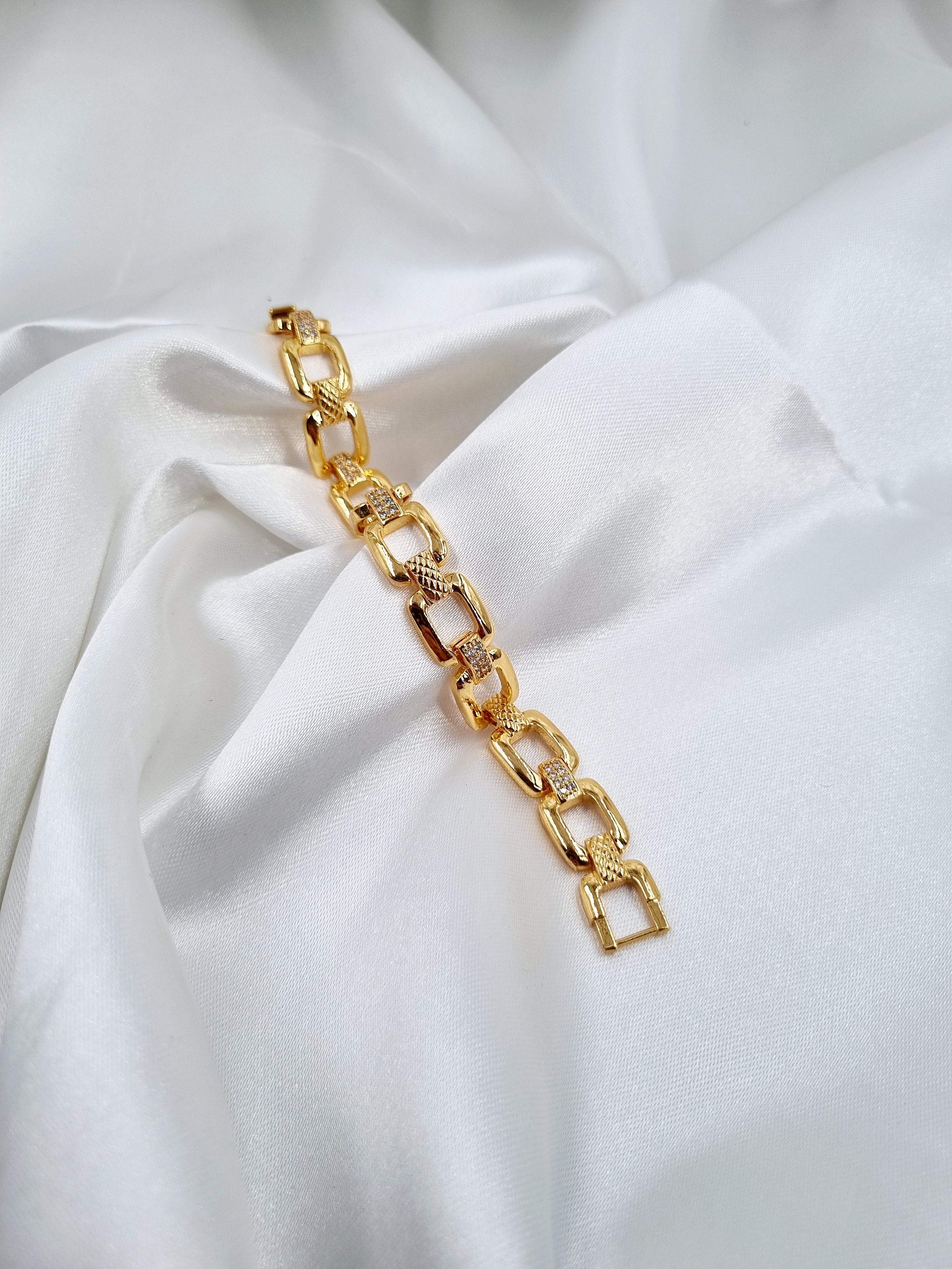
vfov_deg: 67.3
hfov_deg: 53.1
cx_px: 476
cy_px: 634
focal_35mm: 26
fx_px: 953
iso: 50
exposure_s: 1/1429
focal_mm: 5.4
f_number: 1.8
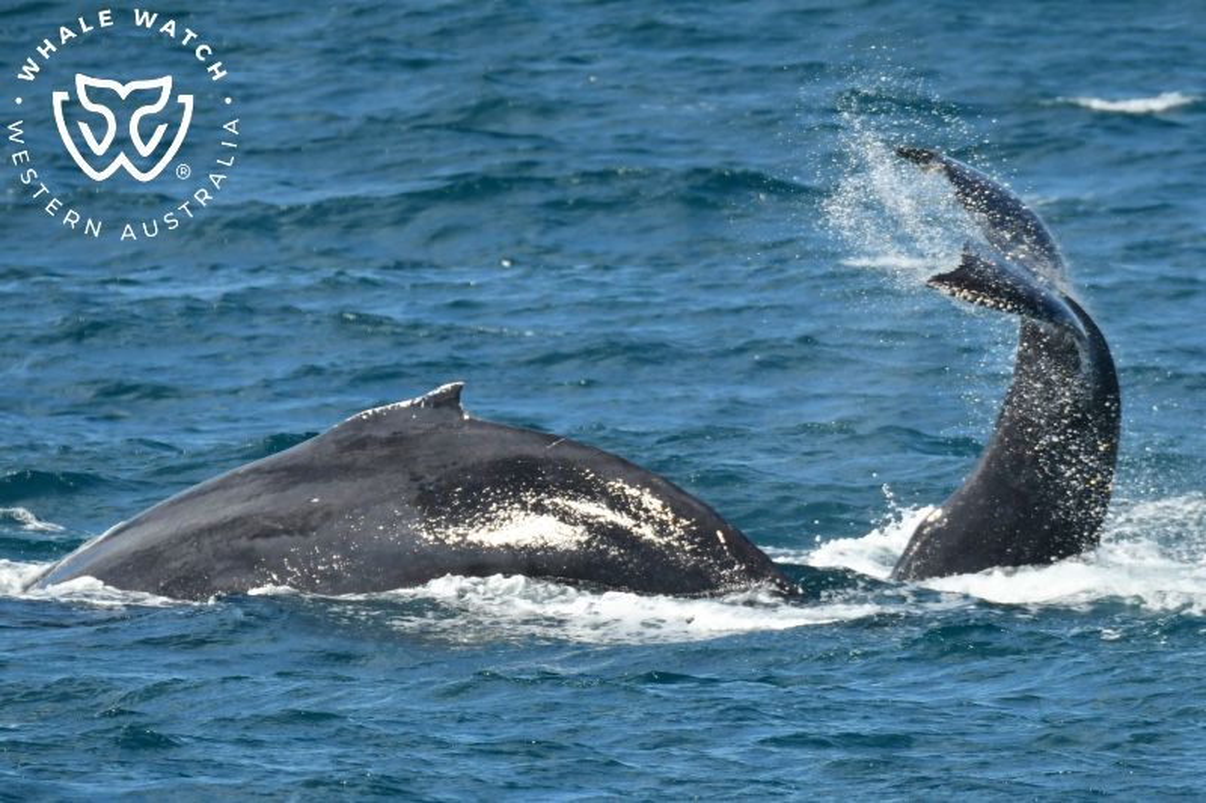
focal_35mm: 690
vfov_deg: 2.0
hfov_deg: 3.0
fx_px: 23109
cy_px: 402
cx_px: 603
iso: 400
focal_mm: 460
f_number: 7.1
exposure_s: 1/2000
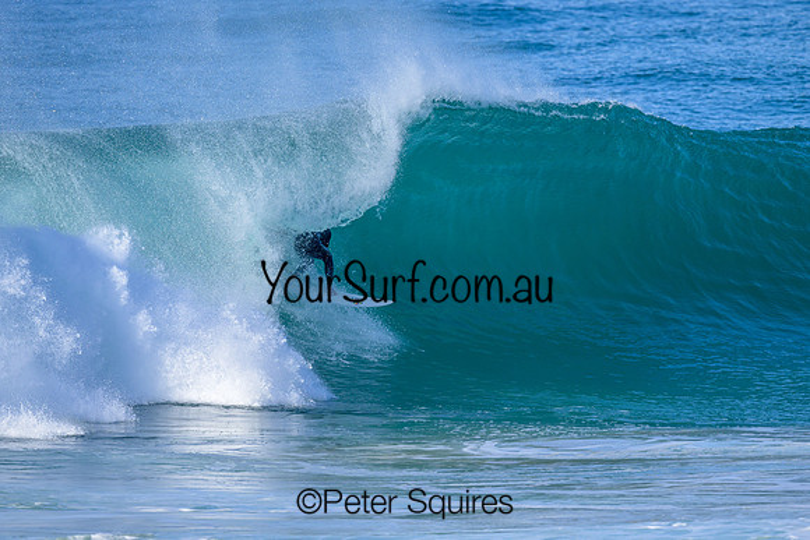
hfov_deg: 2.6
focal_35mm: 800
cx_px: 405
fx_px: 18003
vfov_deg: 1.7
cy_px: 270
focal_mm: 800
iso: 500
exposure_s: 1/2000
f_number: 6.3
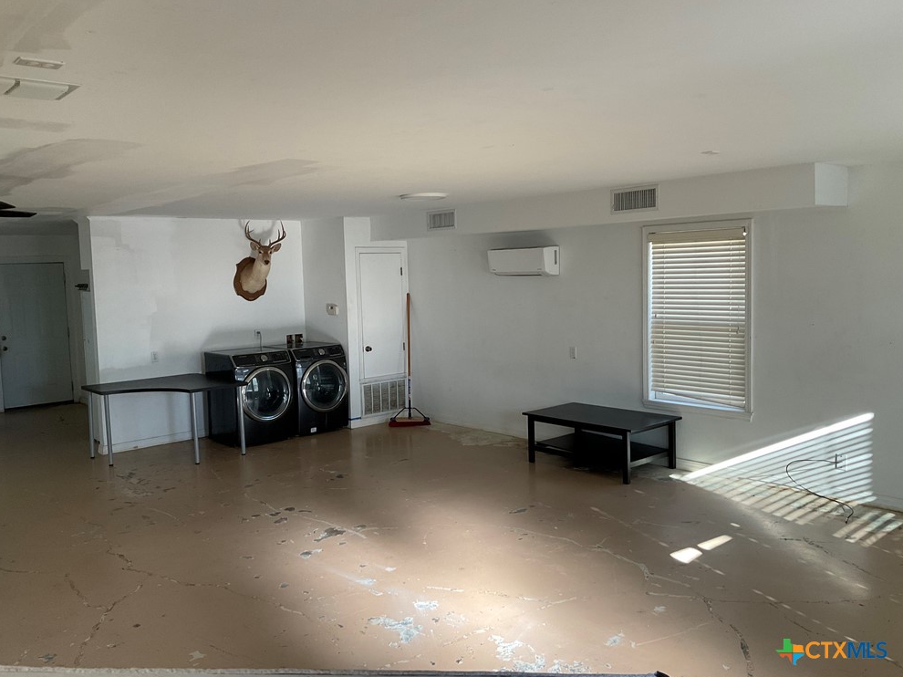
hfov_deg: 60.0
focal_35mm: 30
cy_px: 333
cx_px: 442
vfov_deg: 46.8
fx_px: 782
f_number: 1.8
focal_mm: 3
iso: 64
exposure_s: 1/85
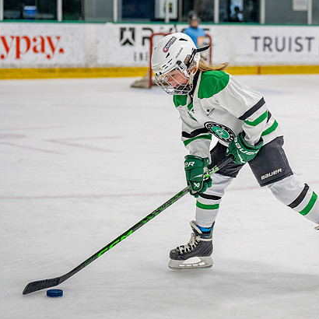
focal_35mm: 122
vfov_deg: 14.3
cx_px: 270
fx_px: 1272
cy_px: 119
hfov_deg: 14.2
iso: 1000
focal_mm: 70
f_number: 2.8
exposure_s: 1/1600
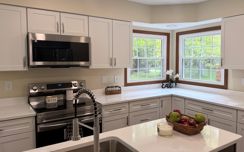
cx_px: 136
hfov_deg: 64.5
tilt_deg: -2.8
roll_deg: +0.1
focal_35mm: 29
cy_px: 70
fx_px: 193
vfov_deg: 43.1
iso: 50
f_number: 1.78
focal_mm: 6.76
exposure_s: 1/144
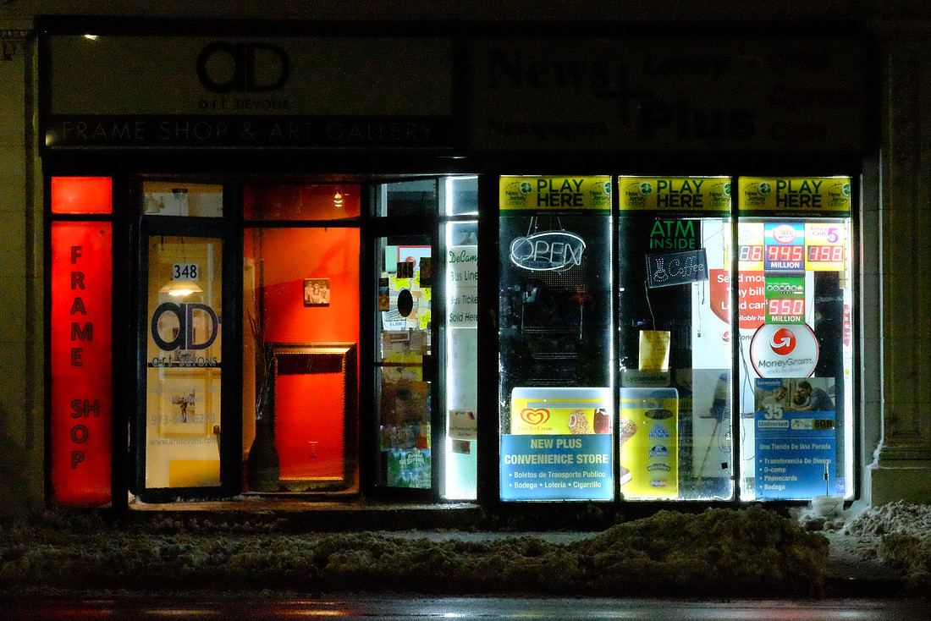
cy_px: 310
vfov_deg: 11.7
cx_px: 466
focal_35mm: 117
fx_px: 3026
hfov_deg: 17.5
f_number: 14
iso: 25600
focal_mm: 77.9
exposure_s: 1/75
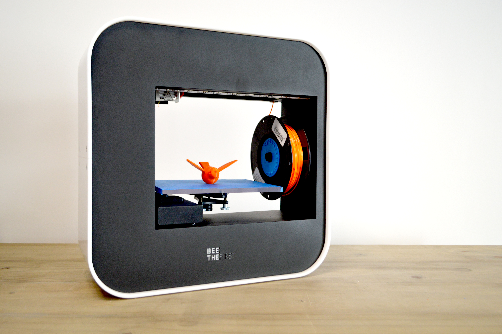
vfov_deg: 39.9
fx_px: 460
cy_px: 167
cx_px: 251
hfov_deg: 57.3
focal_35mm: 33
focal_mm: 22
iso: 400
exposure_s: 1/60
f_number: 3.8
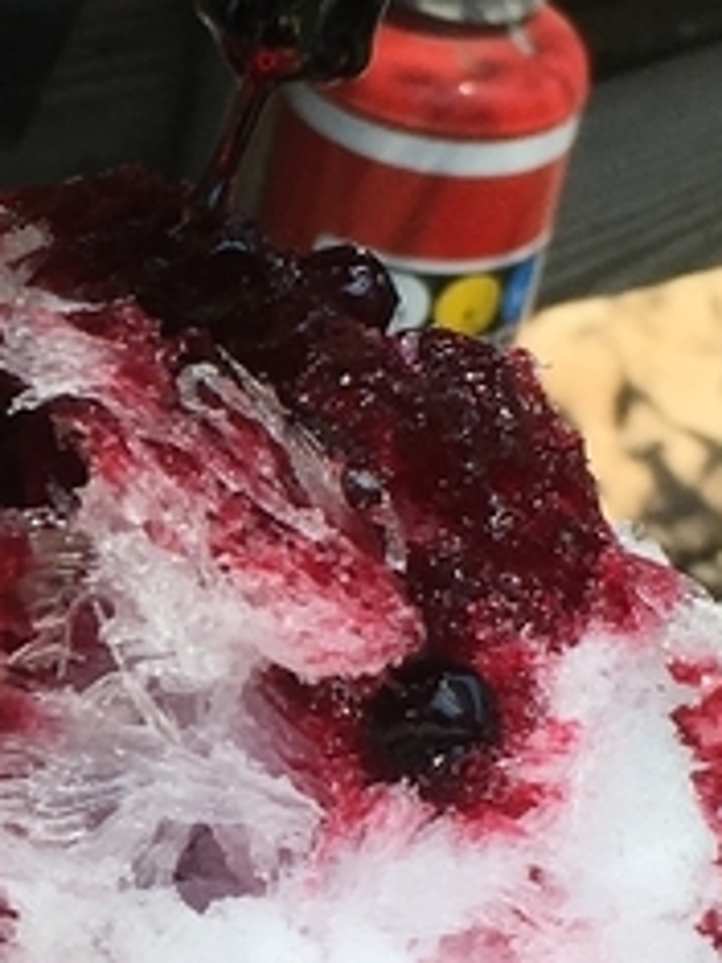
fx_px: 4120
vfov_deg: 13.3
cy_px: 758
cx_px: -246
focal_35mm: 148
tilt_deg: -34.4
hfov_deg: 9.8
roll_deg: -6.9
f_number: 2.2
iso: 25
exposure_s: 1/569
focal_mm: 4.15
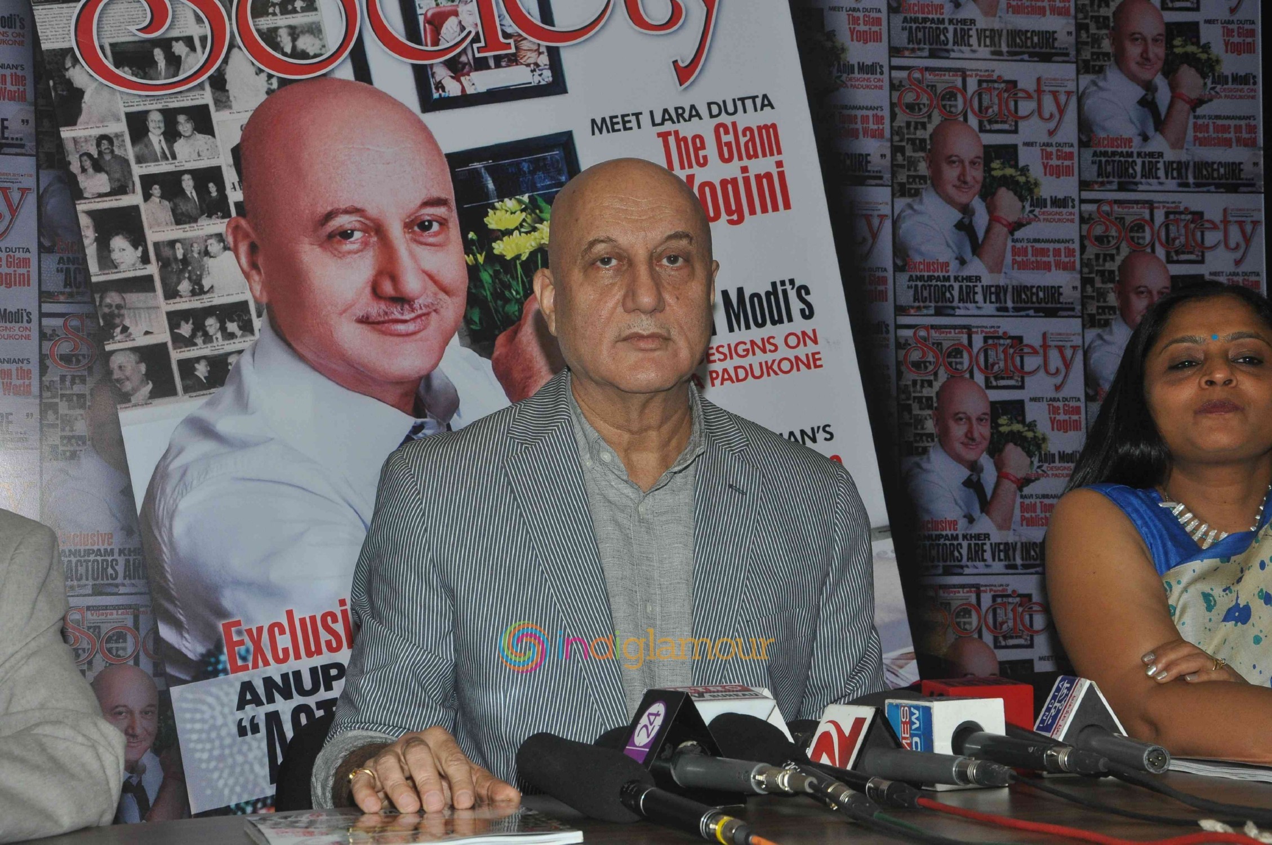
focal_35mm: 68
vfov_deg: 20.1
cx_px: 636
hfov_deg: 29.9
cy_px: 422
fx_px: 2382
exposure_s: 1/200
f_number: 10
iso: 800
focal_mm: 45
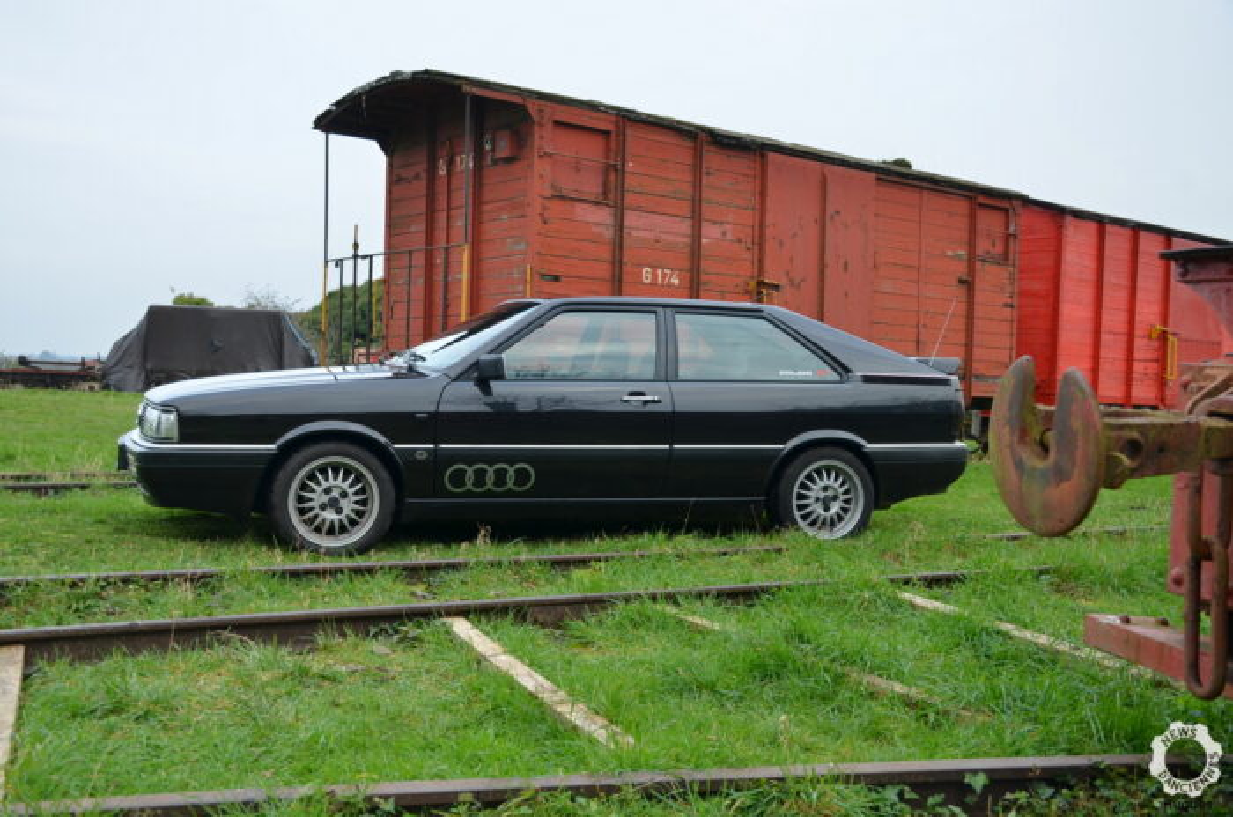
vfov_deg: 34.1
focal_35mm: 39
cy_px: 408
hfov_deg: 49.6
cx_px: 616
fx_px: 1333
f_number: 5.6
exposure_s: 1/125
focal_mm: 26
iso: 200
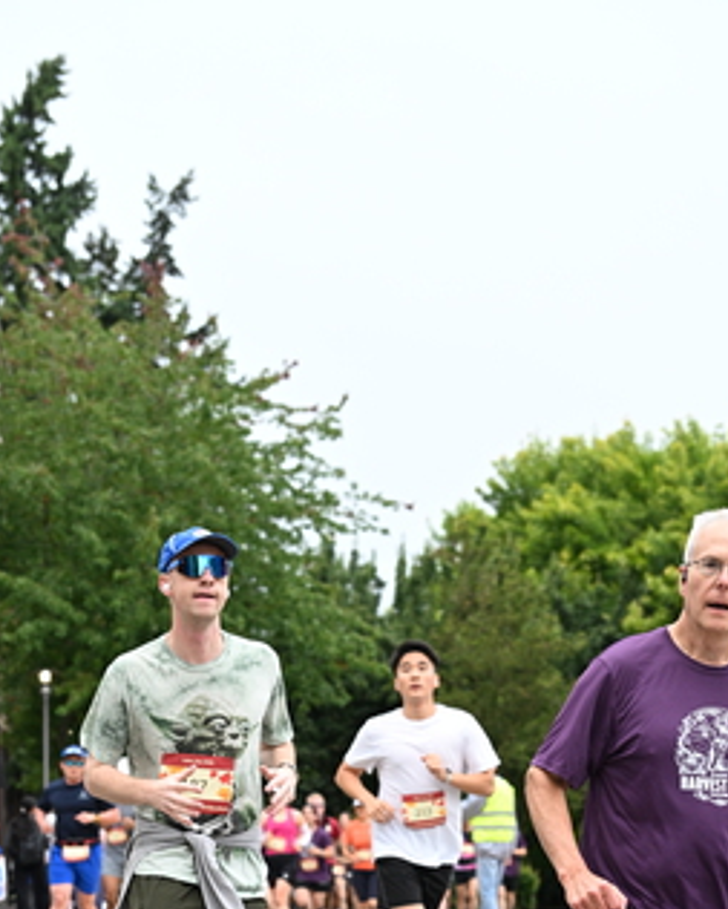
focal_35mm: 93
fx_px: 2504
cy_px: 748
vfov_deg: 20.3
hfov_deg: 16.5
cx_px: 376
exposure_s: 1/800
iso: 1600
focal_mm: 57
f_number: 4
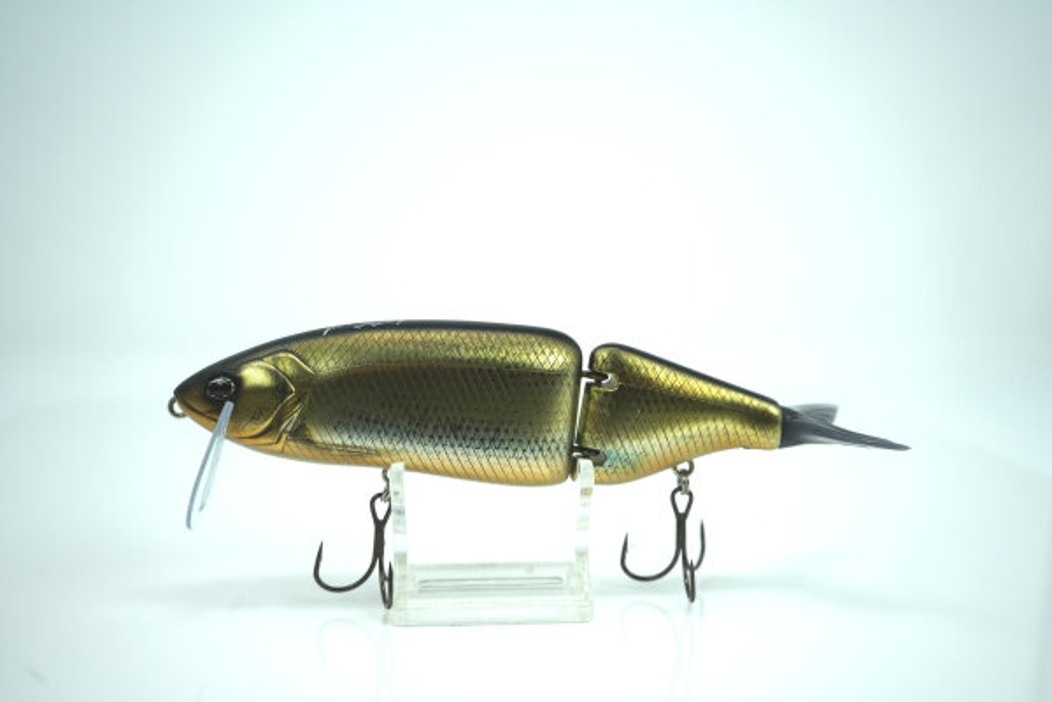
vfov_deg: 37.9
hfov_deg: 54.4
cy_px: 351
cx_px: 526
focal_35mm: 35
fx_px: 1023
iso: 250
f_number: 5.6
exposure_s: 1/250
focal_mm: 35
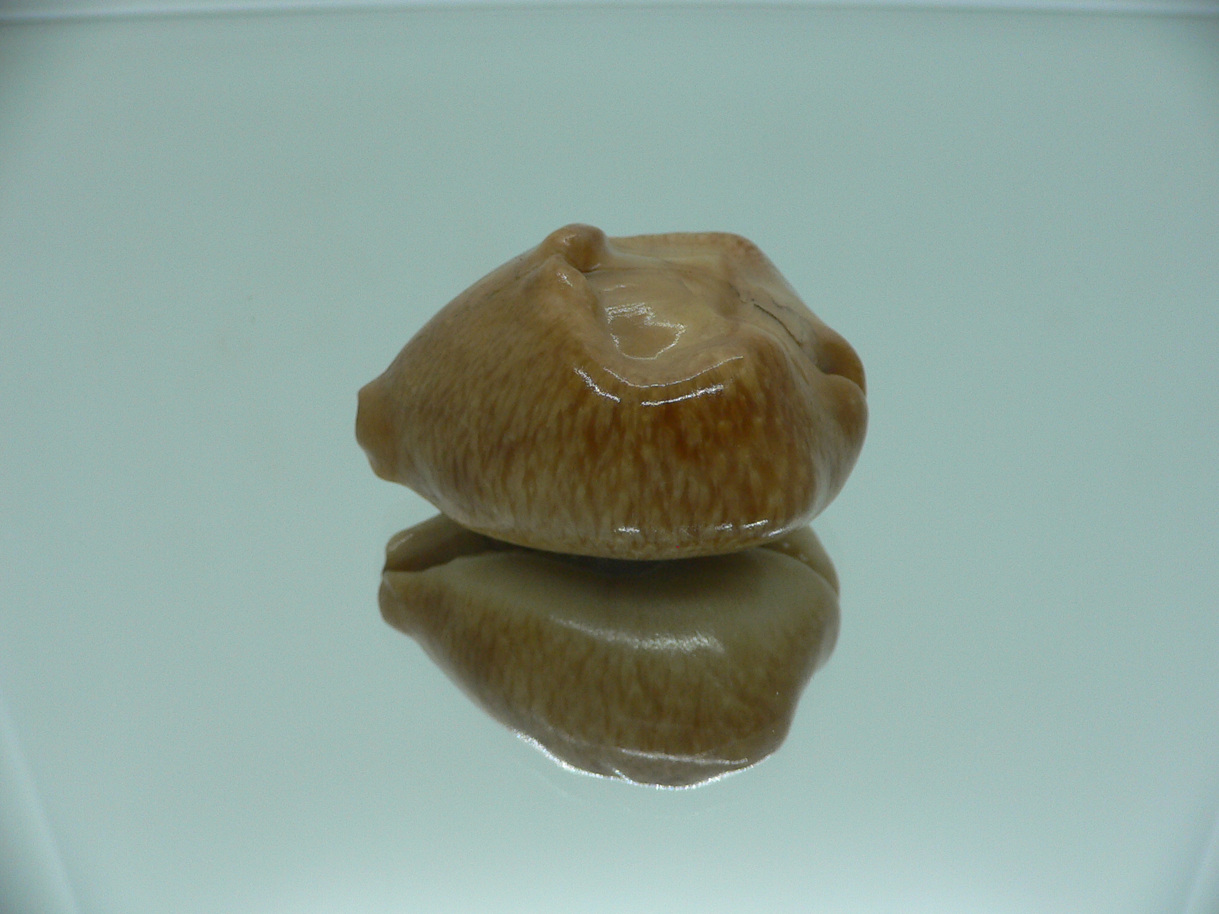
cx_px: 610
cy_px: 457
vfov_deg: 40.7
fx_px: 1233
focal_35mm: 35
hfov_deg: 52.6
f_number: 2.8
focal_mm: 4.6
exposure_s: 1/60
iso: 100
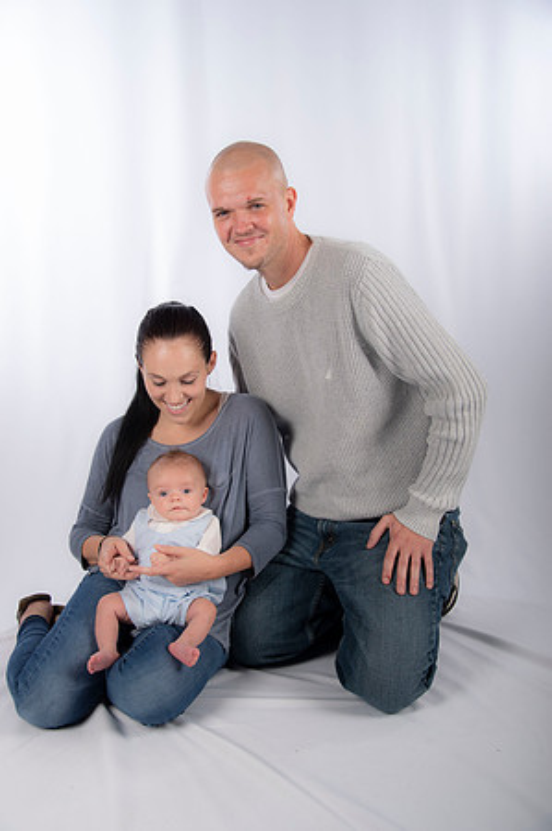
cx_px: 276
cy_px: 416
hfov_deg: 35.0
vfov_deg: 50.7
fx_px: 876
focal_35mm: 38
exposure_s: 1/200
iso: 100
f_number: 5.6
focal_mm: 38
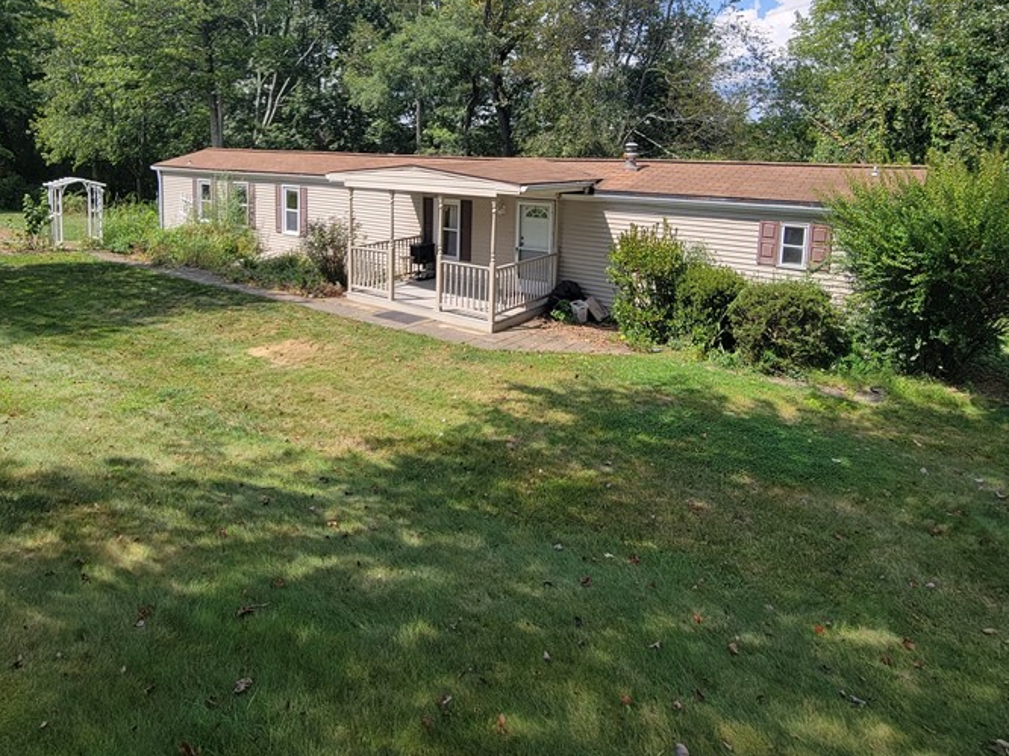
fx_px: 583
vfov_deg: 63.4
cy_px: 224
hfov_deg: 81.4
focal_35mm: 20
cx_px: 445
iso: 50
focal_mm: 2.2
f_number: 2.2
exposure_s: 1/1120
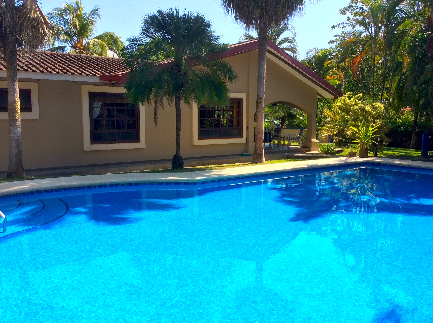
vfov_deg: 44.1
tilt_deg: -6.8
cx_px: 216
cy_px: 162
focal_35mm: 32
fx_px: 400
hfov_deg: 56.9
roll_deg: +1.7
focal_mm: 3.3
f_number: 2.4
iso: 32
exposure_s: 1/841
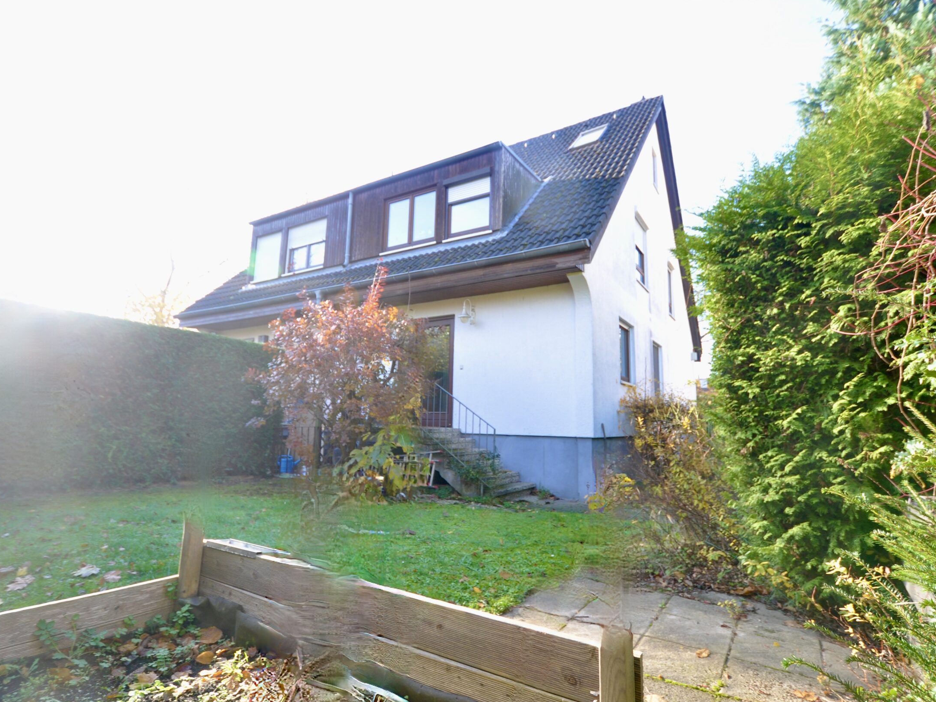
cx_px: 481
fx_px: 460
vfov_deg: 74.7
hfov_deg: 91.0
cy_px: 343
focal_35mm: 17
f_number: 3.5
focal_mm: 10
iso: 200
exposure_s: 1/100
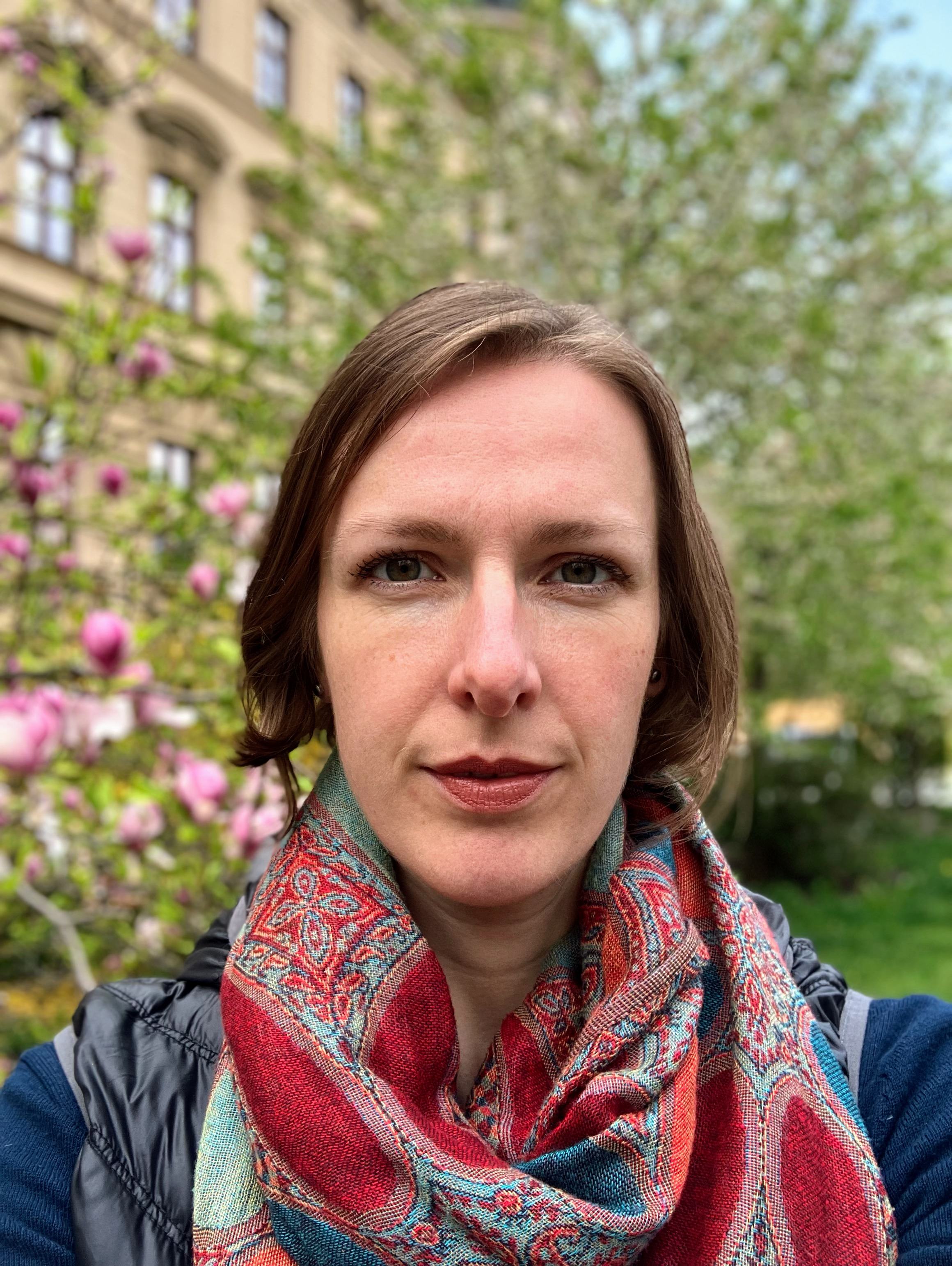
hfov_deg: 44.2
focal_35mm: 32
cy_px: 633
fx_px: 1172
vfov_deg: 56.8
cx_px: 476
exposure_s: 1/121
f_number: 2.2
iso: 32
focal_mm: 2.87
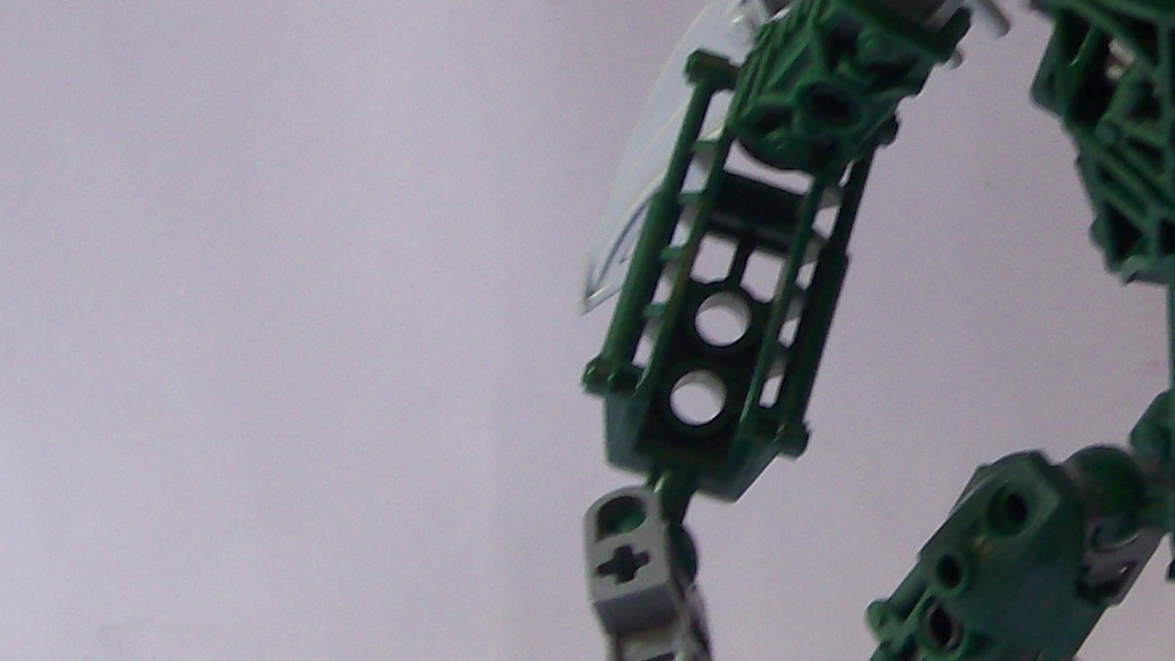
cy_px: 195
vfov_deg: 12.0
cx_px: 1002
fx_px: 3147
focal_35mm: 101
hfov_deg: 20.8
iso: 80
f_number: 2.7
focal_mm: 6
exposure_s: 1/52.1
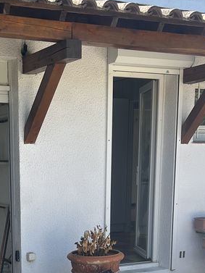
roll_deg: +0.9
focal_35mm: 69
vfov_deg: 26.7
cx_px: 22
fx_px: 545
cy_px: 270
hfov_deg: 20.9
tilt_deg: -11.7
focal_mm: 5.7
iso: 50
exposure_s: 1/1326
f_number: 1.5
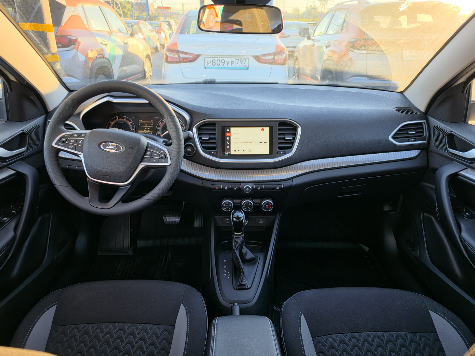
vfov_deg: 58.9
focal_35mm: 23
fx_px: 316
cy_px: 178
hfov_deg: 73.9
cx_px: 238
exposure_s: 1/100
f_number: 1.4
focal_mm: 6.5
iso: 16
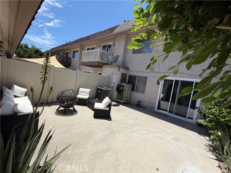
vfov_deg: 85.7
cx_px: 116
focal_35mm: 14
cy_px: 86
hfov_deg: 102.1
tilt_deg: -3.3
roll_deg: -7.8
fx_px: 93
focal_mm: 2.22
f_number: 2.2
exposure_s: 1/928
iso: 20
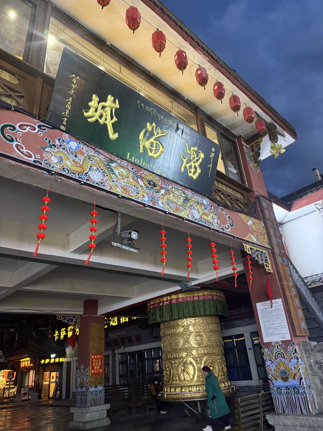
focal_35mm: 24
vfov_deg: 71.6
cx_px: 162
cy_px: 216
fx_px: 299
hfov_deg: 56.8
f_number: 1.78
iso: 800
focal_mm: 6.76
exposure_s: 1/50
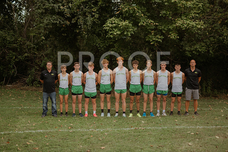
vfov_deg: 25.0
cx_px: 112
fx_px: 343
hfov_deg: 36.7
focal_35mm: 54
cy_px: 80
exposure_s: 1/2000
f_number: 2.8
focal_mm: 50
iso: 250
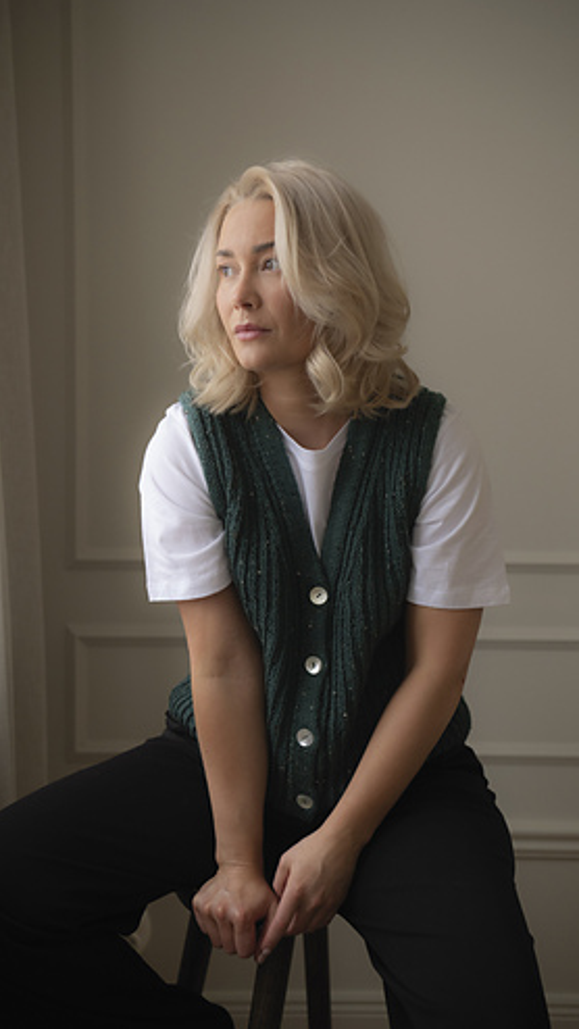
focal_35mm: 53
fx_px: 1446
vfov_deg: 39.2
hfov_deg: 22.6
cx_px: 278
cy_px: 512
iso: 1250
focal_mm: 50
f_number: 4
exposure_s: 1/200
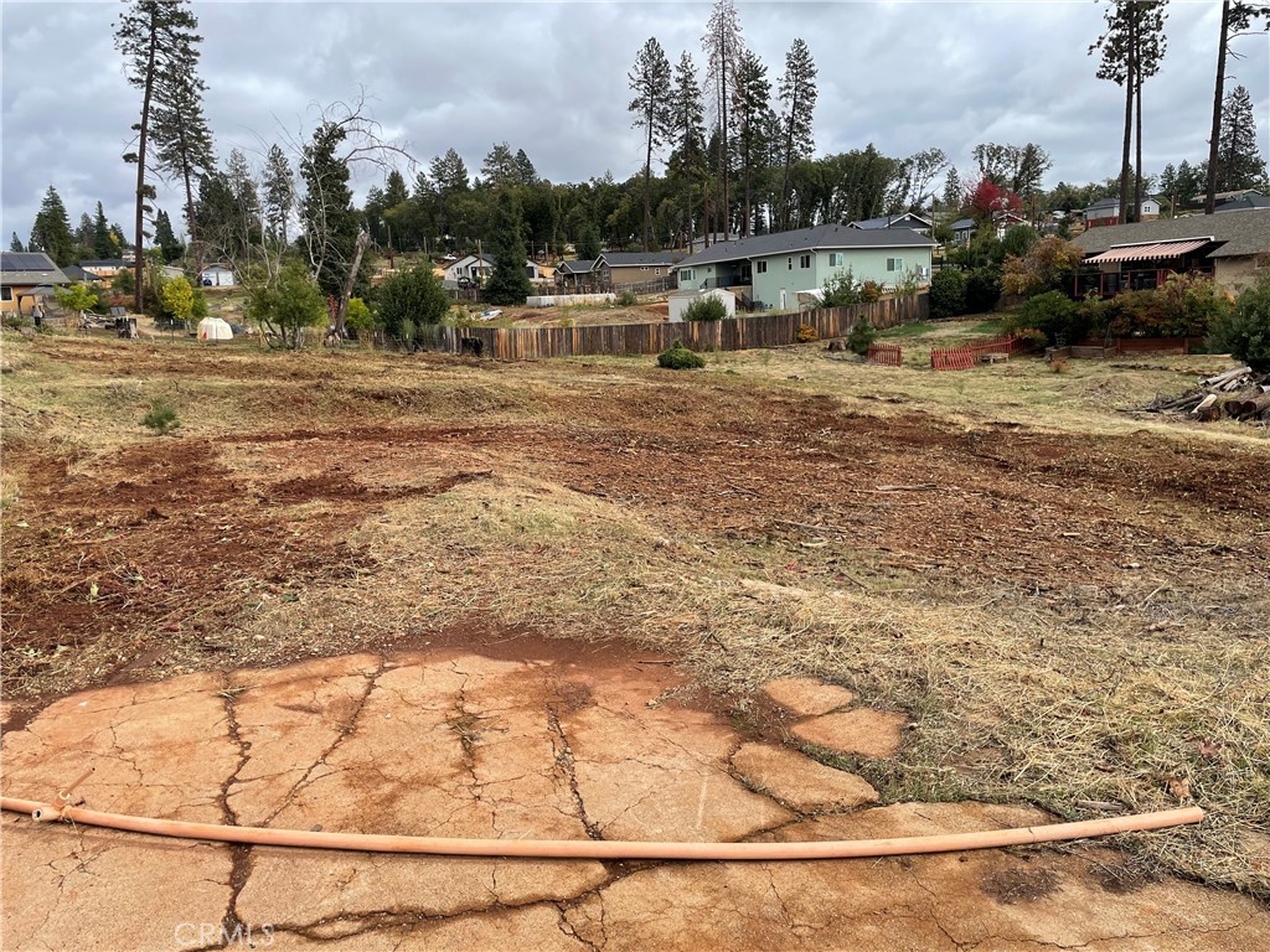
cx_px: 635
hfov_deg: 67.3
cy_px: 476
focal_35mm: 26
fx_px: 954
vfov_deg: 53.1
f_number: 1.6
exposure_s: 1/1855
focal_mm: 4.2
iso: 32
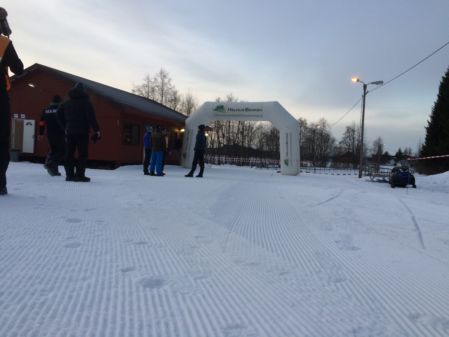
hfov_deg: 61.7
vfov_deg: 48.2
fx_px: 376
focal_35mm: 29
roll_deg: -1.9
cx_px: 224
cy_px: 168
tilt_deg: -2.2
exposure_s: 1/144
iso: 32
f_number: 2.2
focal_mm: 4.15
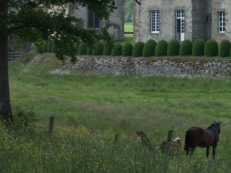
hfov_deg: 9.0
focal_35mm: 218
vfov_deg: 6.8
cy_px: -37
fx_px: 1454
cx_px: 243
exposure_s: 1/320
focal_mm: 21.13
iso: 100
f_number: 7.1
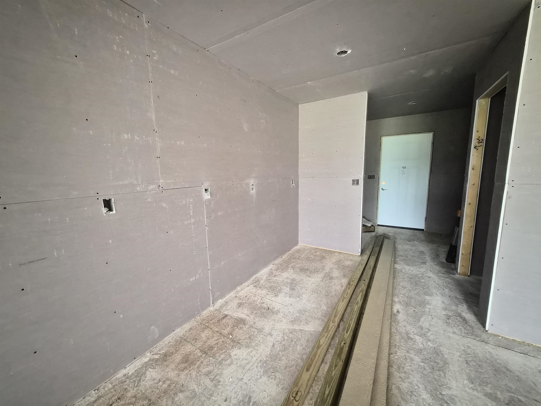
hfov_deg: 106.2
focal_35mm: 13
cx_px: 270
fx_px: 203
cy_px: 203
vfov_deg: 89.9
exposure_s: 1/60
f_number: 2.2
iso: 1000
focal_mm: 1.7
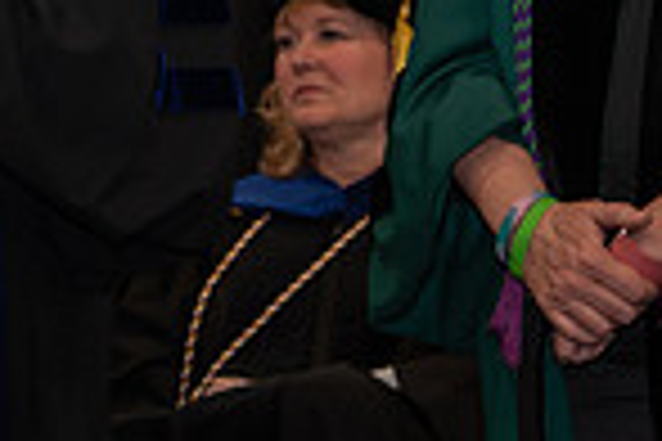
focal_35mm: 257
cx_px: -437
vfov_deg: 5.3
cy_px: -371
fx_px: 4726
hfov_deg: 7.8
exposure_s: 1/125
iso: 1600
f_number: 5
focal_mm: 65
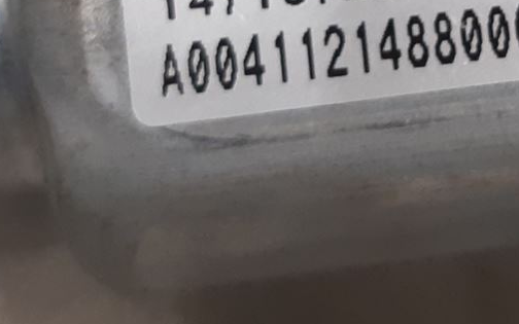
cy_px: -130
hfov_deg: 18.4
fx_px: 1584
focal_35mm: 112
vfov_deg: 11.3
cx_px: 416
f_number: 1.7
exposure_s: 1/50
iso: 160
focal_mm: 3.93
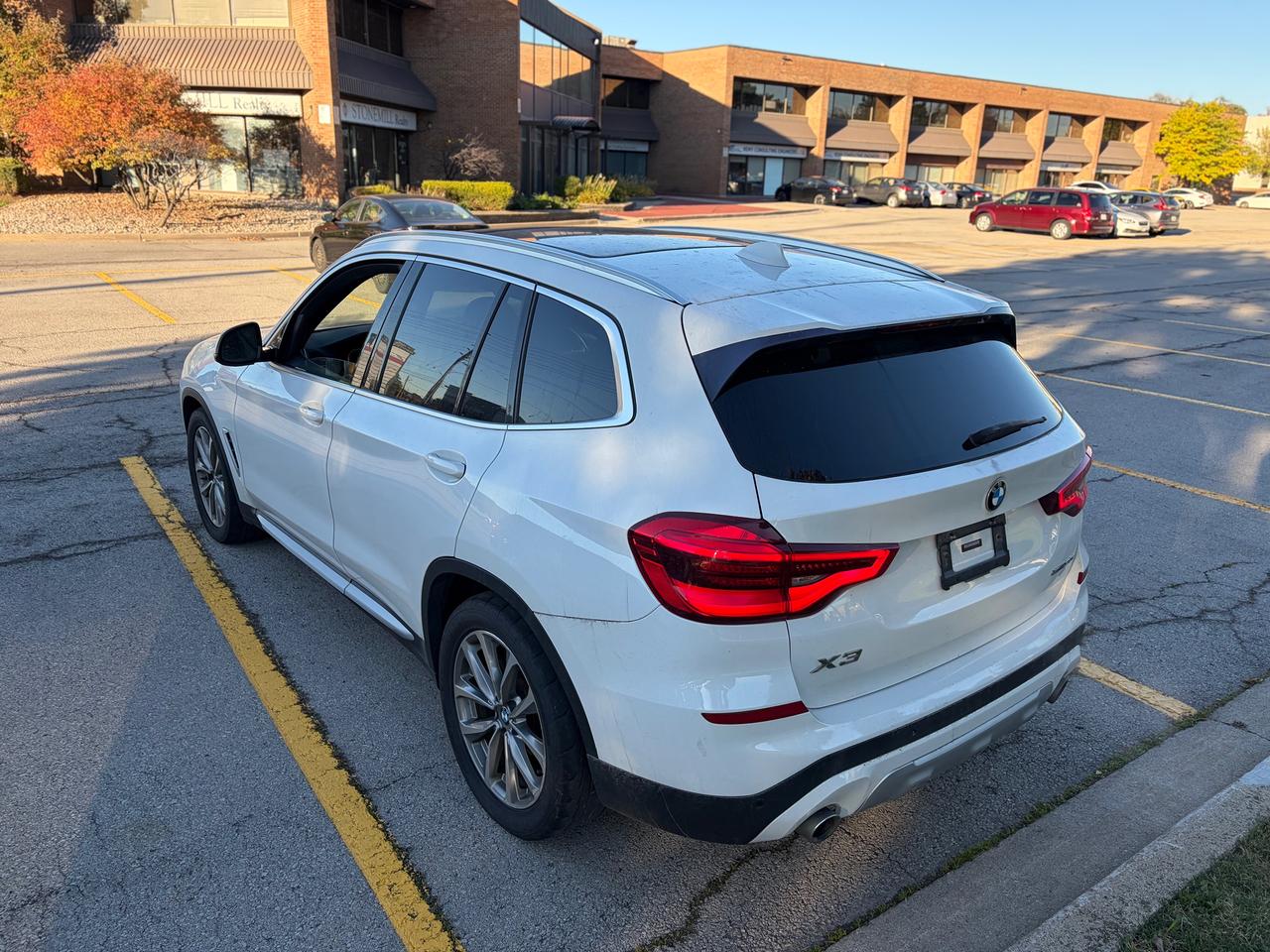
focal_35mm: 26
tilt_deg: -18.1
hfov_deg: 67.3
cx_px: 635
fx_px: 954
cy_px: 476
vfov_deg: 53.1
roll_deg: -1.8
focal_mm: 5.96
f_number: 1.6
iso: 64
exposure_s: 1/1048
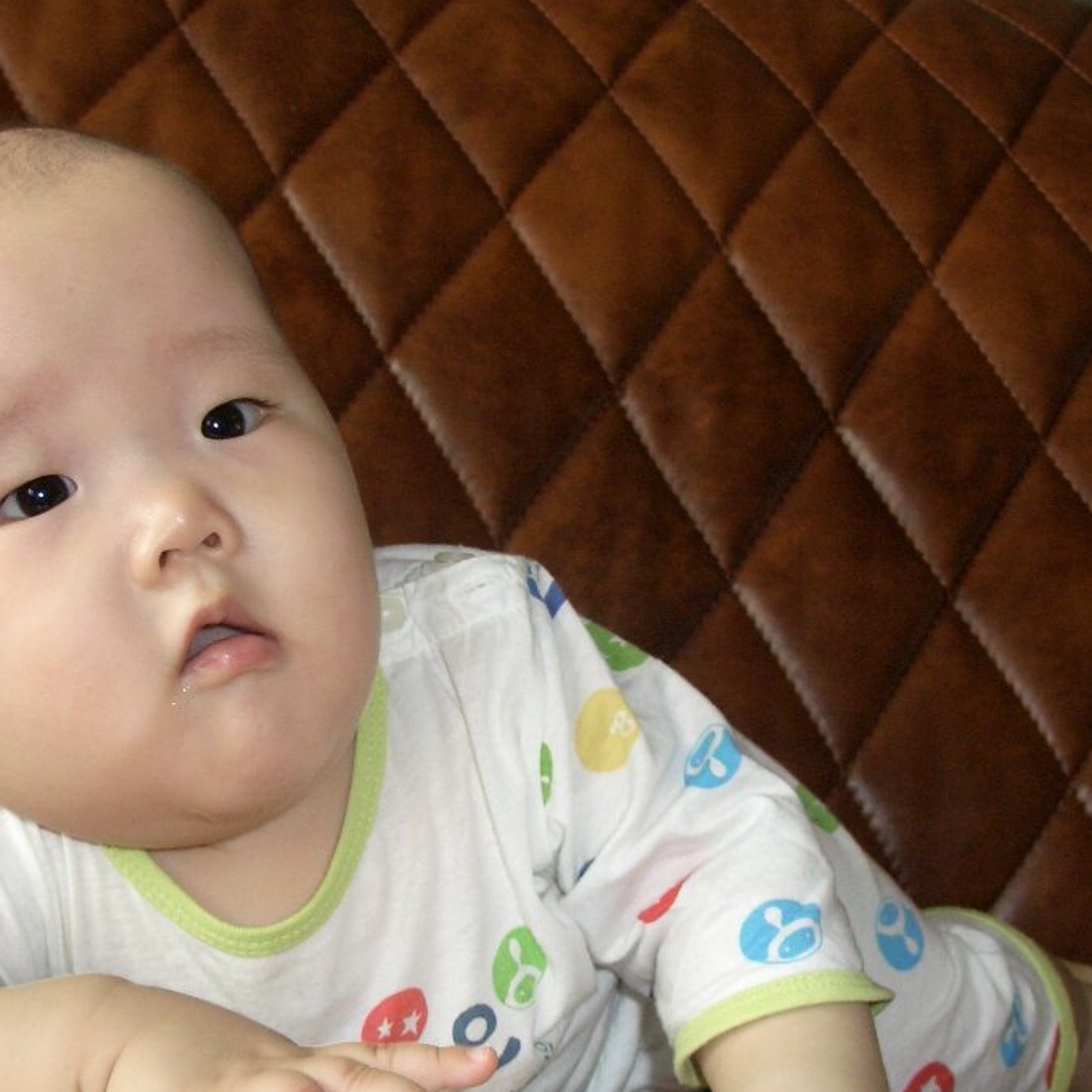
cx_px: 441
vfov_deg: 30.9
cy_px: 701
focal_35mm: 55
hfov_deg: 31.0
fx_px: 1963
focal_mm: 7.1
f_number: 2.8
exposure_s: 1/60
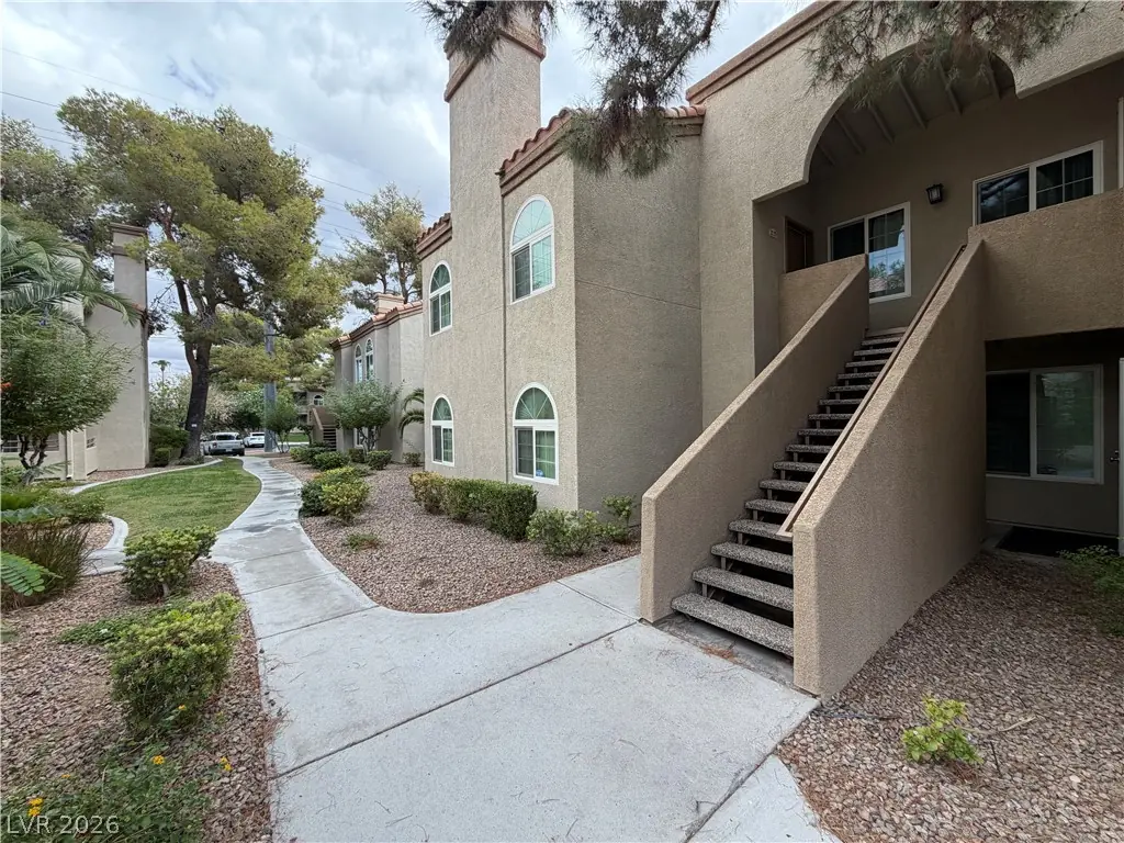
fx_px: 455
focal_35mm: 14
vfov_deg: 85.7
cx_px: 562
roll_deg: +1.2
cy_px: 422
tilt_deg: +0.4
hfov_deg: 102.1
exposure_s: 1/502
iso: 64
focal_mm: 2.22
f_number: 2.2
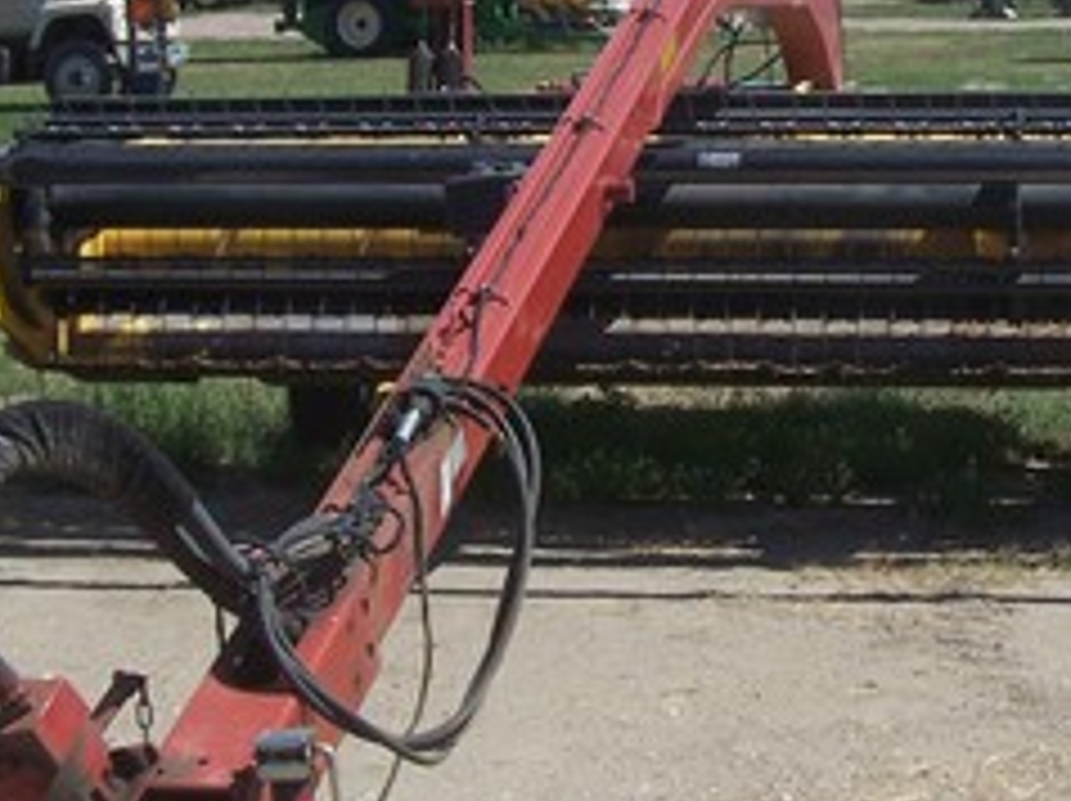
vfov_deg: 16.9
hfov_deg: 22.4
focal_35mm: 87
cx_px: 698
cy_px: 266
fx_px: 2689
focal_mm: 6.3
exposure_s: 1/750
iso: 80
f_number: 5.6
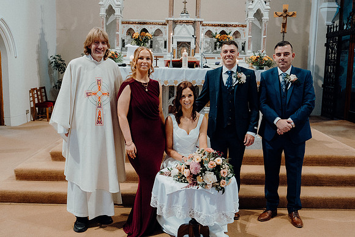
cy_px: 118
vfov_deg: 36.9
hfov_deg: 53.1
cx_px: 178
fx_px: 355
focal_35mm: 36
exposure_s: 1/160
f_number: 3.5
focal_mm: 24
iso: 2500
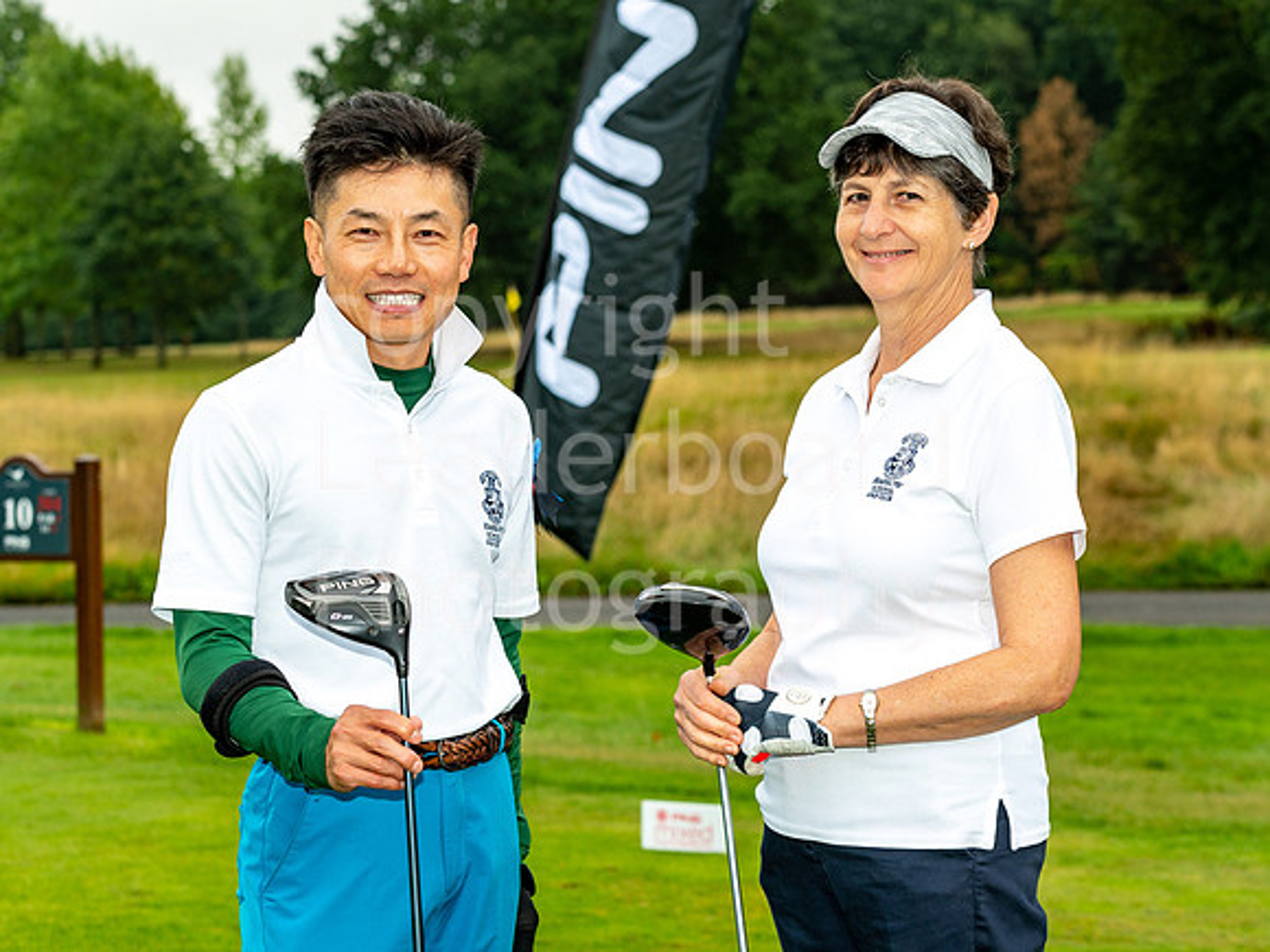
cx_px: 625
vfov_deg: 15.4
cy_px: 413
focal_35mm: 96
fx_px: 3519
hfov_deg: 20.5
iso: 200
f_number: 5.6
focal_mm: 70
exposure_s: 1/160
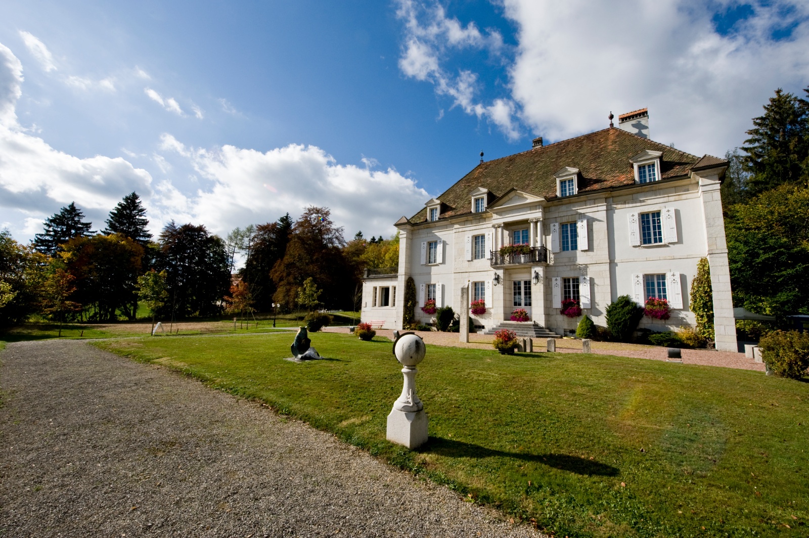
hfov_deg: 104.3
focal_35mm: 14
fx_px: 314
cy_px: 269
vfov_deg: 81.1
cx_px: 404
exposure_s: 1/640
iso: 500
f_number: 13
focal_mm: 14
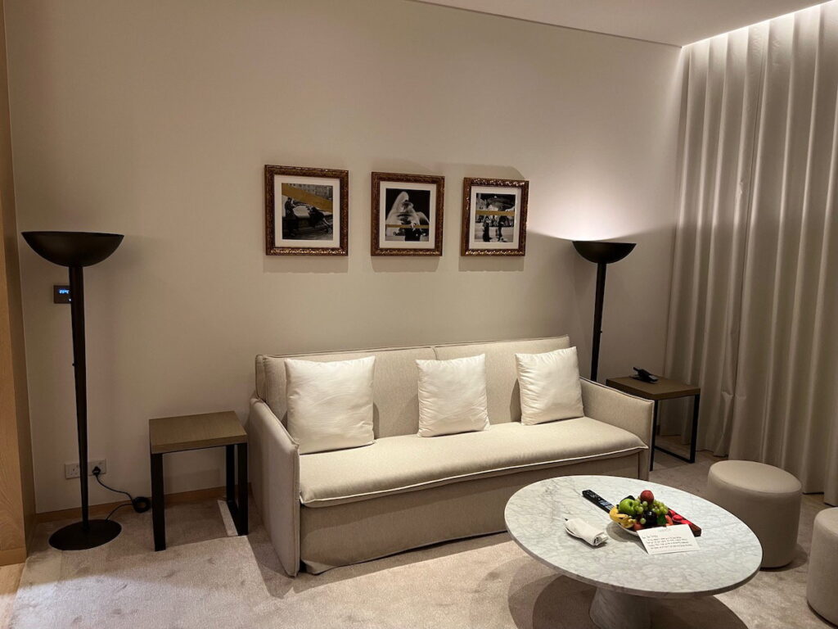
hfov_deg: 67.3
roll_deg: -1.1
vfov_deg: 53.1
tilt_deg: -8.8
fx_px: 629
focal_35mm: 26
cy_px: 314
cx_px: 419
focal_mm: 5.7
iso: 160
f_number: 1.5
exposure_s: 1/50
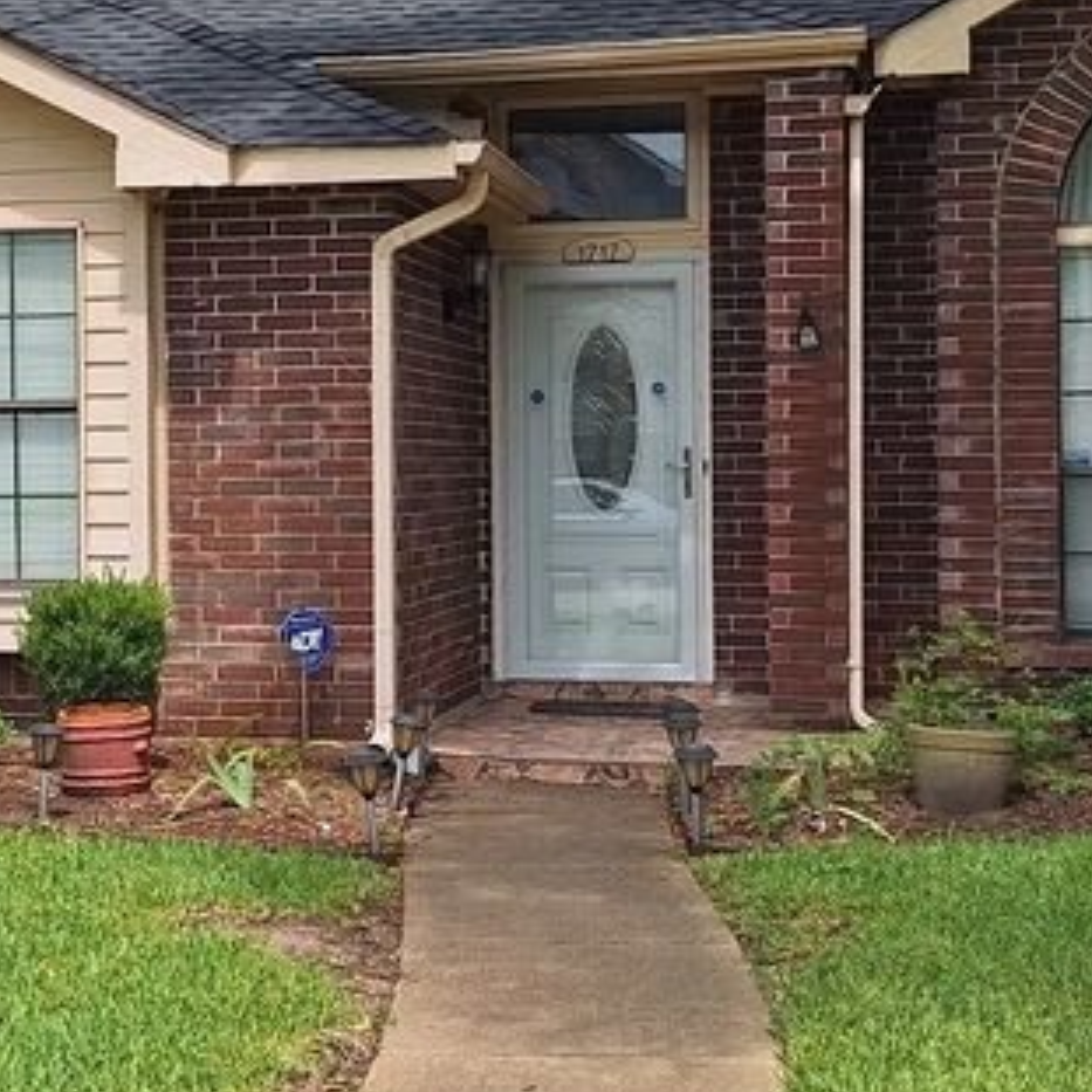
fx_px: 2391
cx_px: 376
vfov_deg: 25.6
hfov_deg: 25.6
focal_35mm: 67
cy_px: 411
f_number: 1.8
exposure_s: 1/3401
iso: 40
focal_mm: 5.54
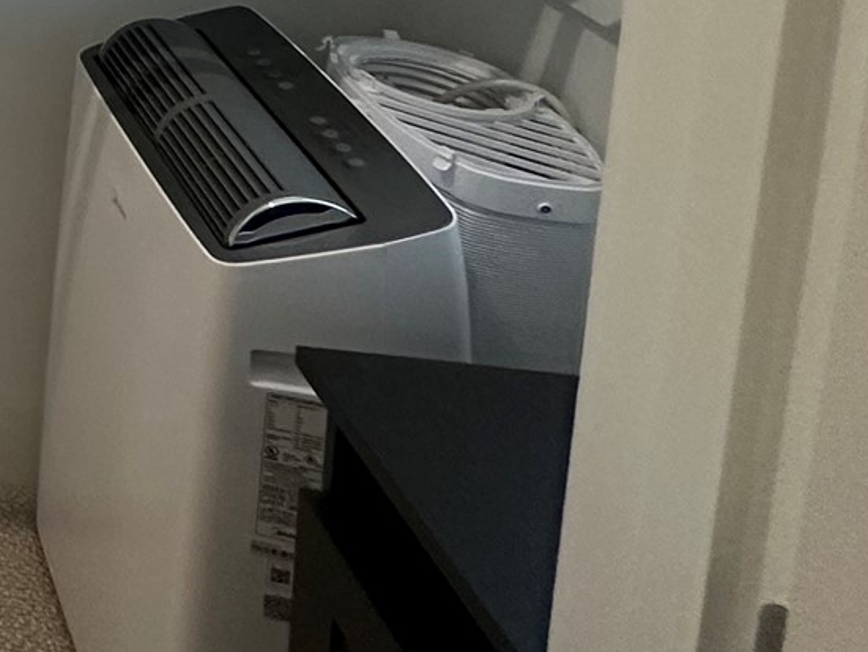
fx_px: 1305
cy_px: -384
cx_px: -681
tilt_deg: -8.2
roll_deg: +1.4
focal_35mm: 52
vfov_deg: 22.1
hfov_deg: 22.3
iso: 200
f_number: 2.2
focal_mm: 2.22
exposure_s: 1/120
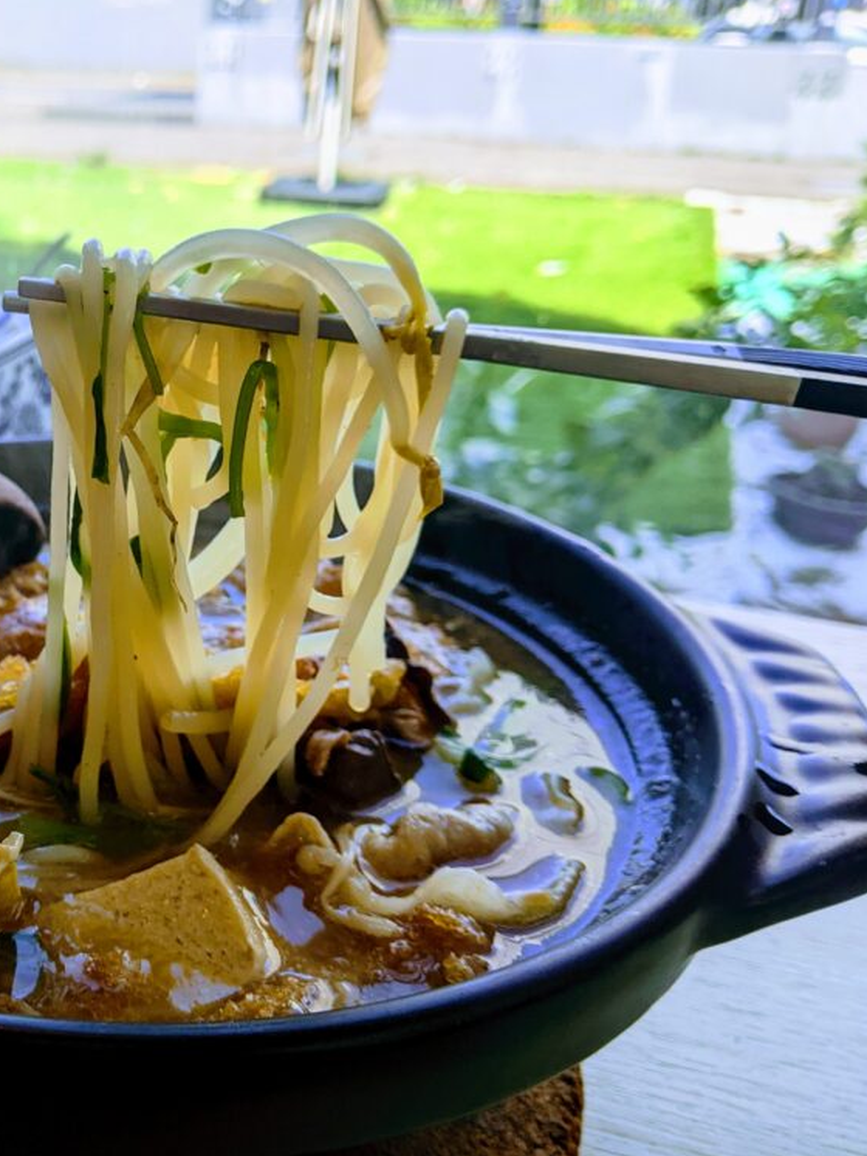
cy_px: 590
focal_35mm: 37
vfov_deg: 50.1
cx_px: 104
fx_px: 1236
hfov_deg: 36.5
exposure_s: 1/809
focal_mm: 4.44
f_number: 1.8
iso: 40
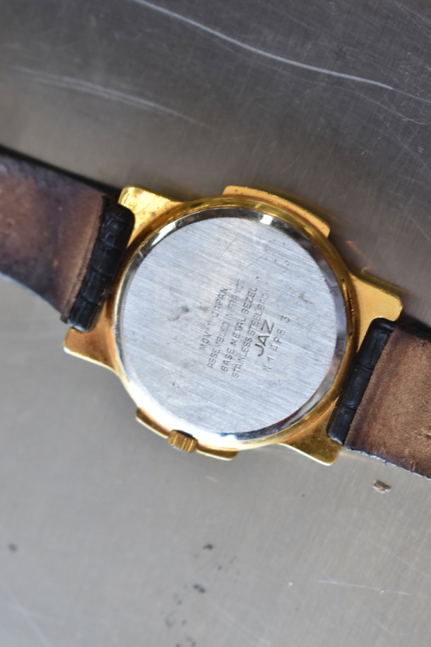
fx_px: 1481
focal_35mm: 82
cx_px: 216
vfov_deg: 24.6
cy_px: 324
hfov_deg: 16.6
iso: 720
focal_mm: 55
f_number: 5.6
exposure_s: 1/100
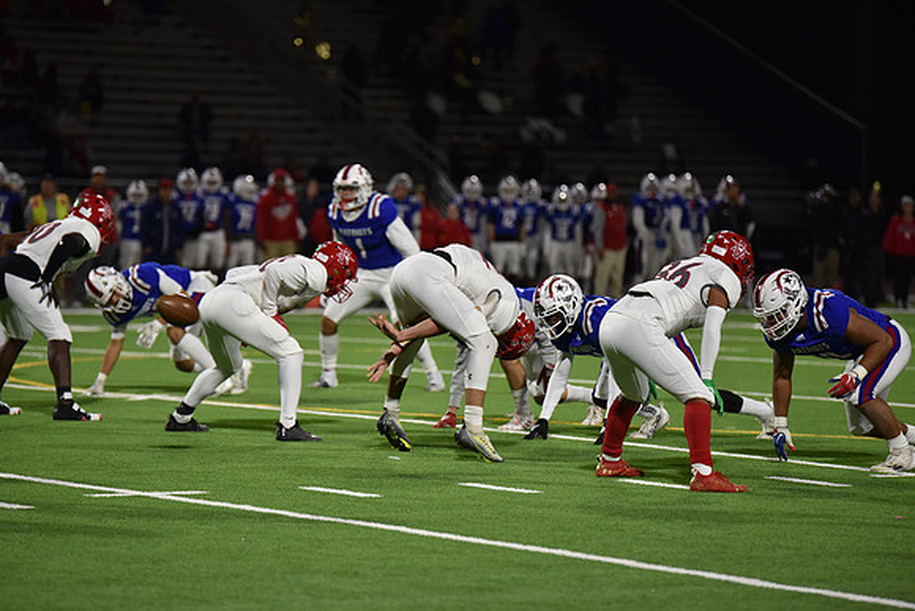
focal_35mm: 190
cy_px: 306
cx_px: 458
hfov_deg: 10.8
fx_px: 4830
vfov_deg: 7.2
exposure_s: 1/640
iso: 1800
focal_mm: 190
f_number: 2.8
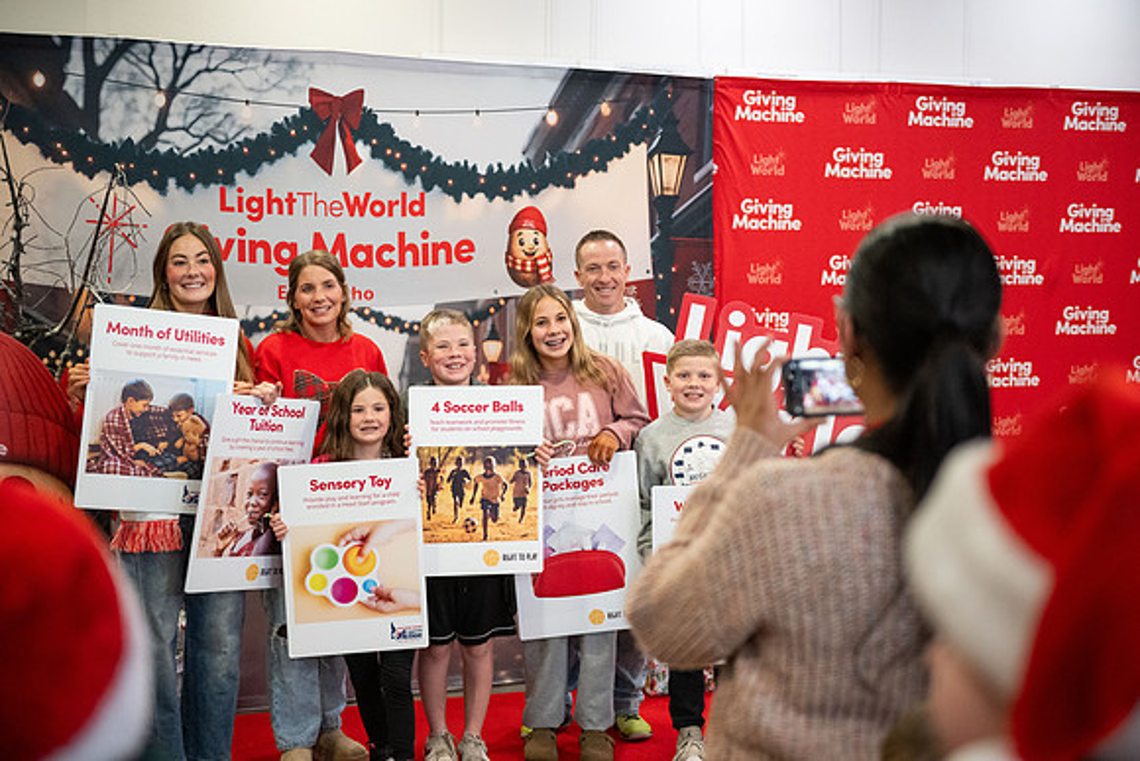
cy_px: 380
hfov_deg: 41.1
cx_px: 570
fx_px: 1520
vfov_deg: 28.1
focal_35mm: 48
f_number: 2.8
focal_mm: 48
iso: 4000
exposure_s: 1/320
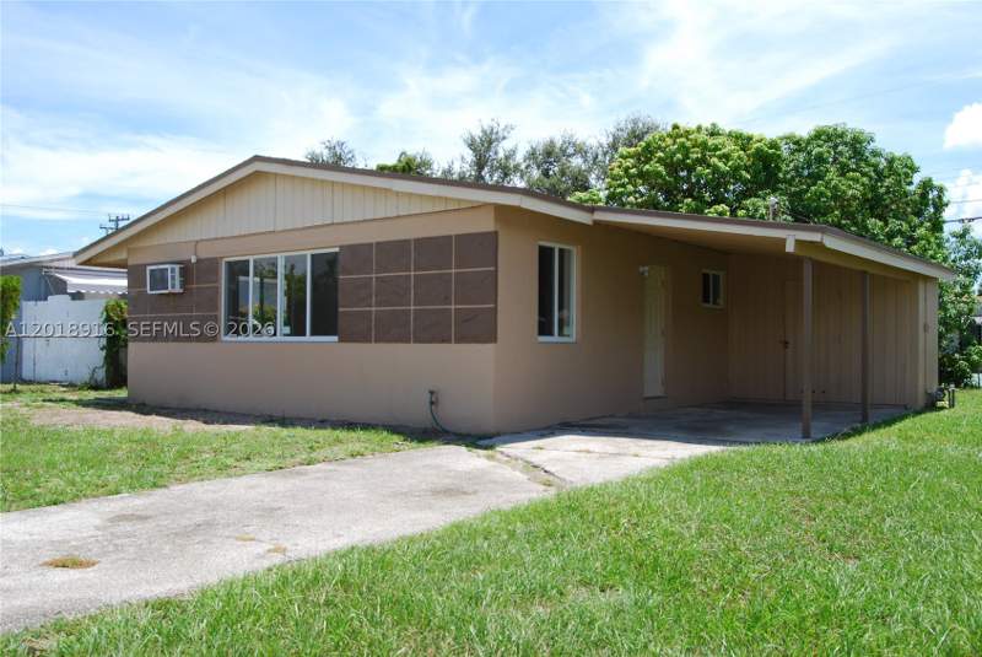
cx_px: 491
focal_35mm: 33
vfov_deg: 40.0
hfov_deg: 57.2
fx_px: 901
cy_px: 328
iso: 200
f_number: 10
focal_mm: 22
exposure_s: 1/200
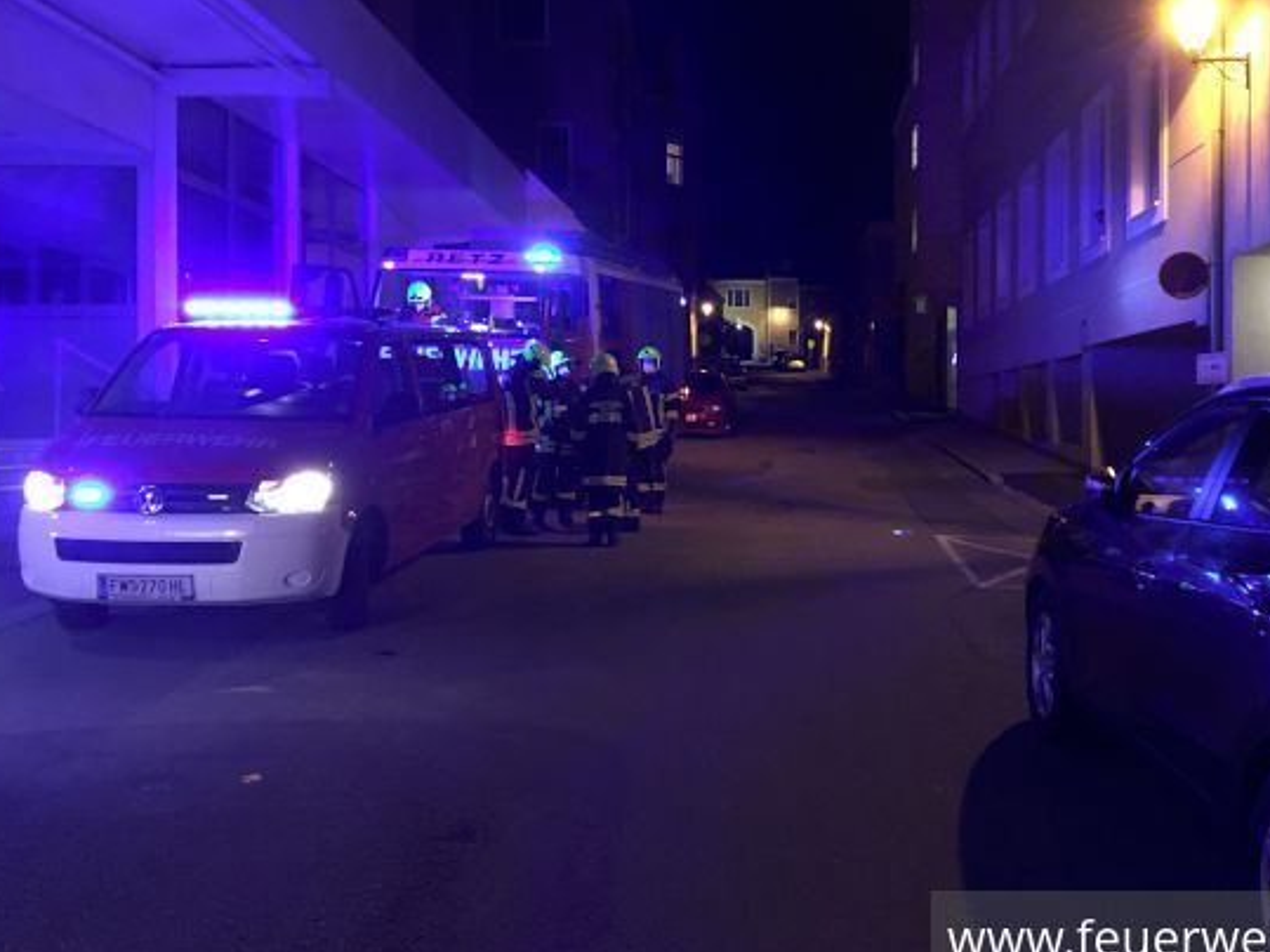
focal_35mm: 35
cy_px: 418
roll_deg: +0.2
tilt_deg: -0.9
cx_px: 733
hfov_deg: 52.4
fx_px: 1284
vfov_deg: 40.6
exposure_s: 1/17
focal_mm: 4.15
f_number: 2.2
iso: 500
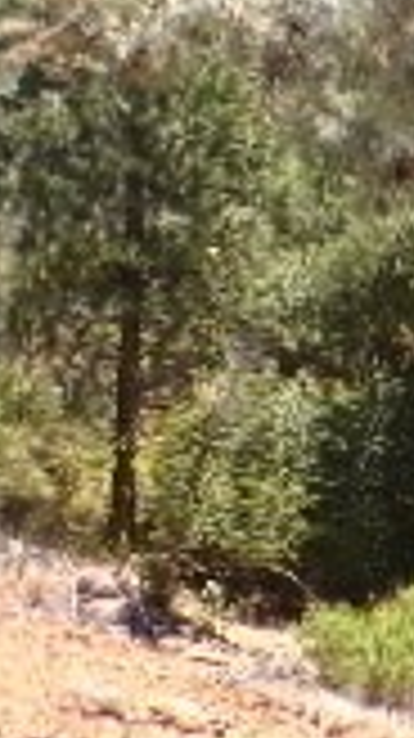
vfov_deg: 18.0
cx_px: 1256
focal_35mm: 119
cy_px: 468
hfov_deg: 8.5
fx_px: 2327
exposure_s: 1/160
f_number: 4.6
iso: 100
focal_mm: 5
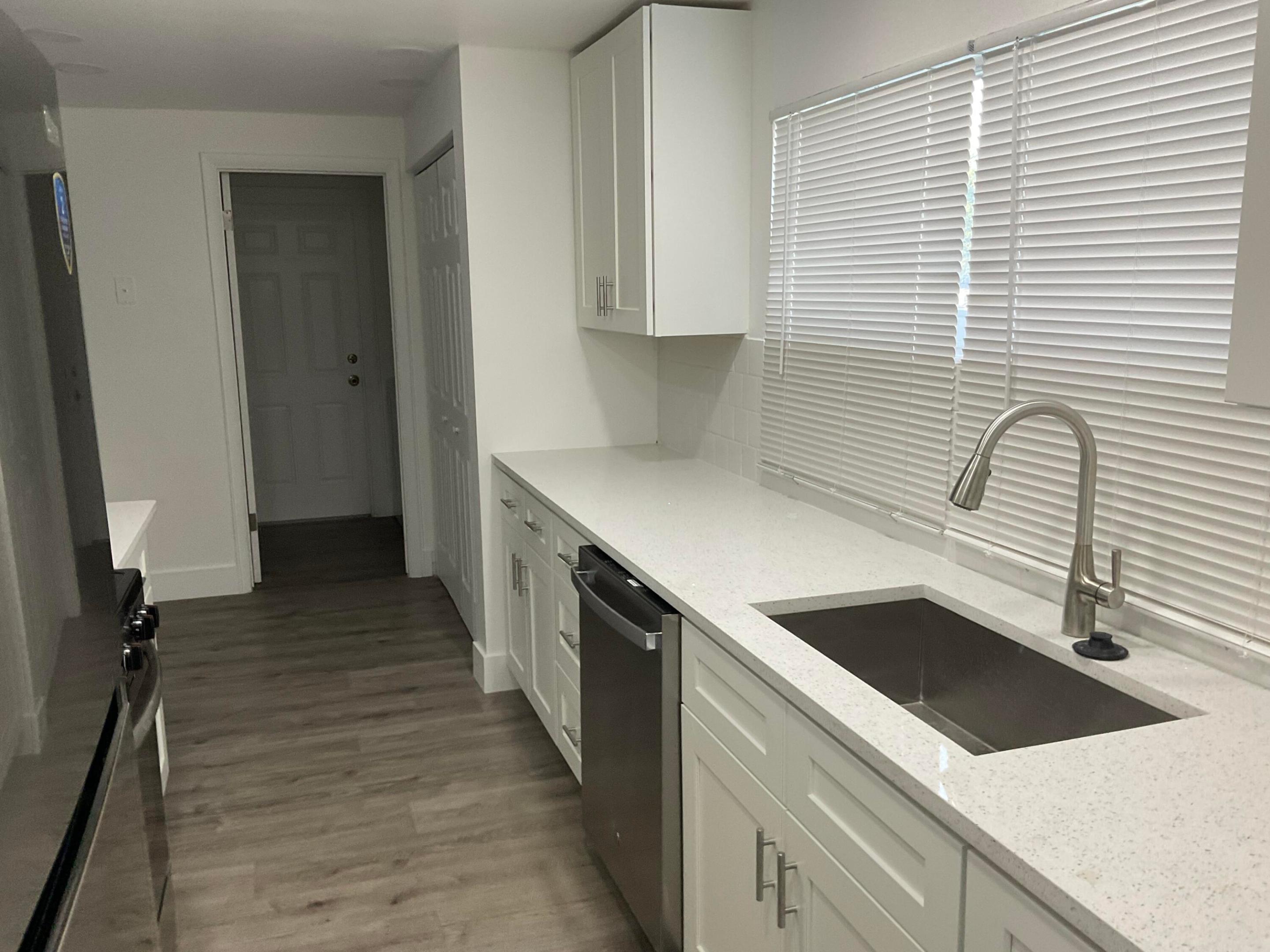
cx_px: 635
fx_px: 1064
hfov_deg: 61.7
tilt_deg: -12.2
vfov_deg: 48.2
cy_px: 476
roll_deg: +2.8
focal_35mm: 29
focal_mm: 3
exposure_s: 1/120
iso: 64
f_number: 1.8
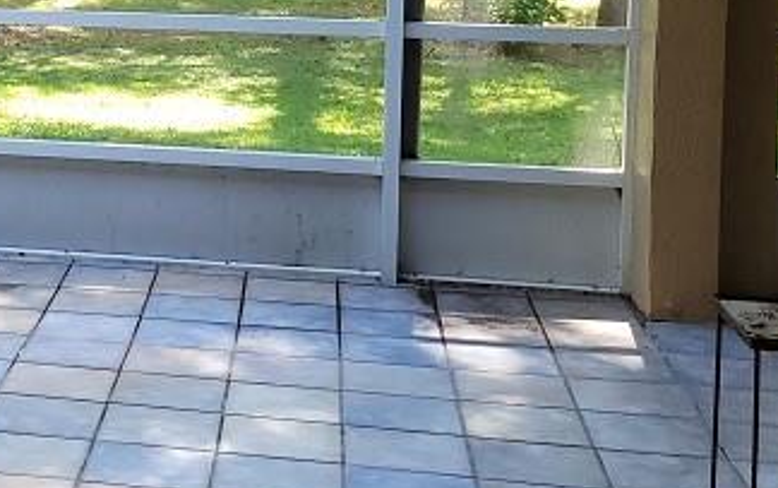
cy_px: -38
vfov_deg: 15.0
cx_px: -98
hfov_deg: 22.8
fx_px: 1804
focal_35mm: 85
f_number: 1.8
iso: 64
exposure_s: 1/120
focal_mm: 5.4
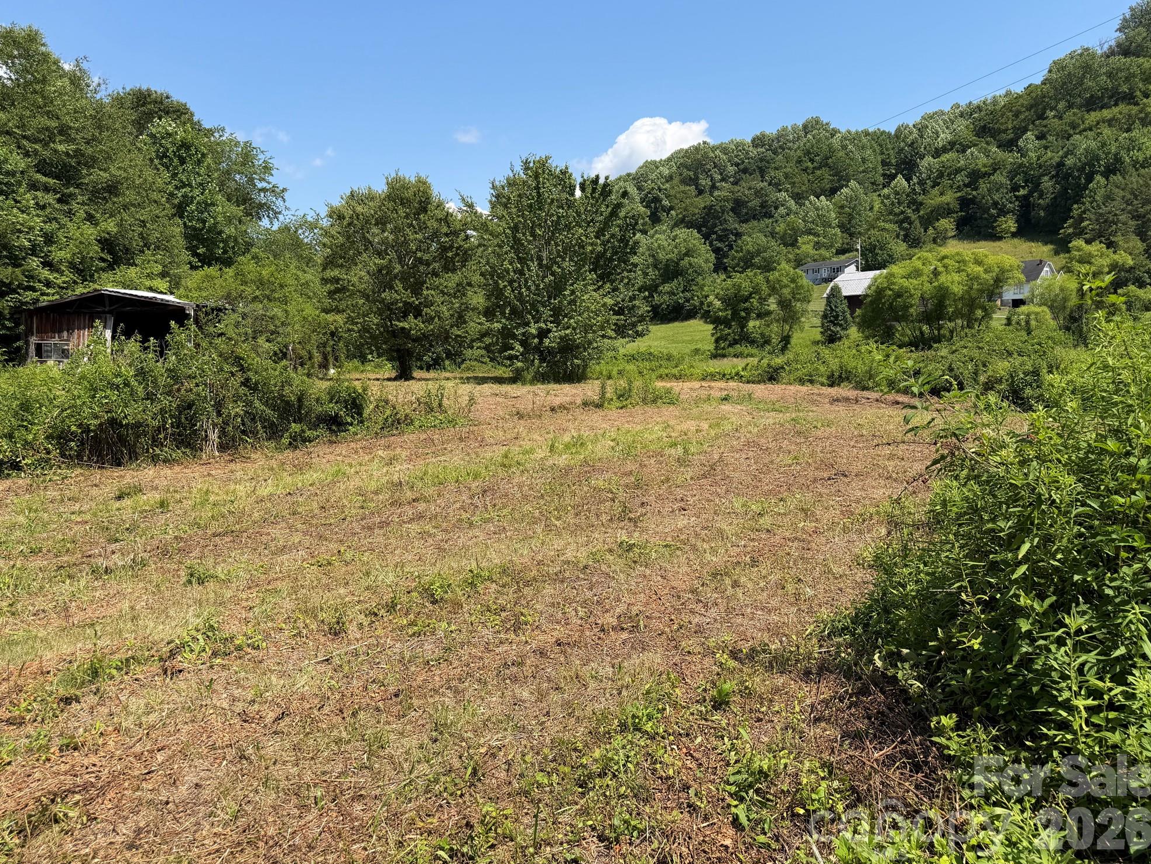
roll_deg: +1.8
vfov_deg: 54.9
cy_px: 421
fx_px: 831
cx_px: 561
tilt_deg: -5.4
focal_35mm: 25
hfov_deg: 69.4
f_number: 1.78
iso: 80
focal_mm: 6.76
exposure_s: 1/3145
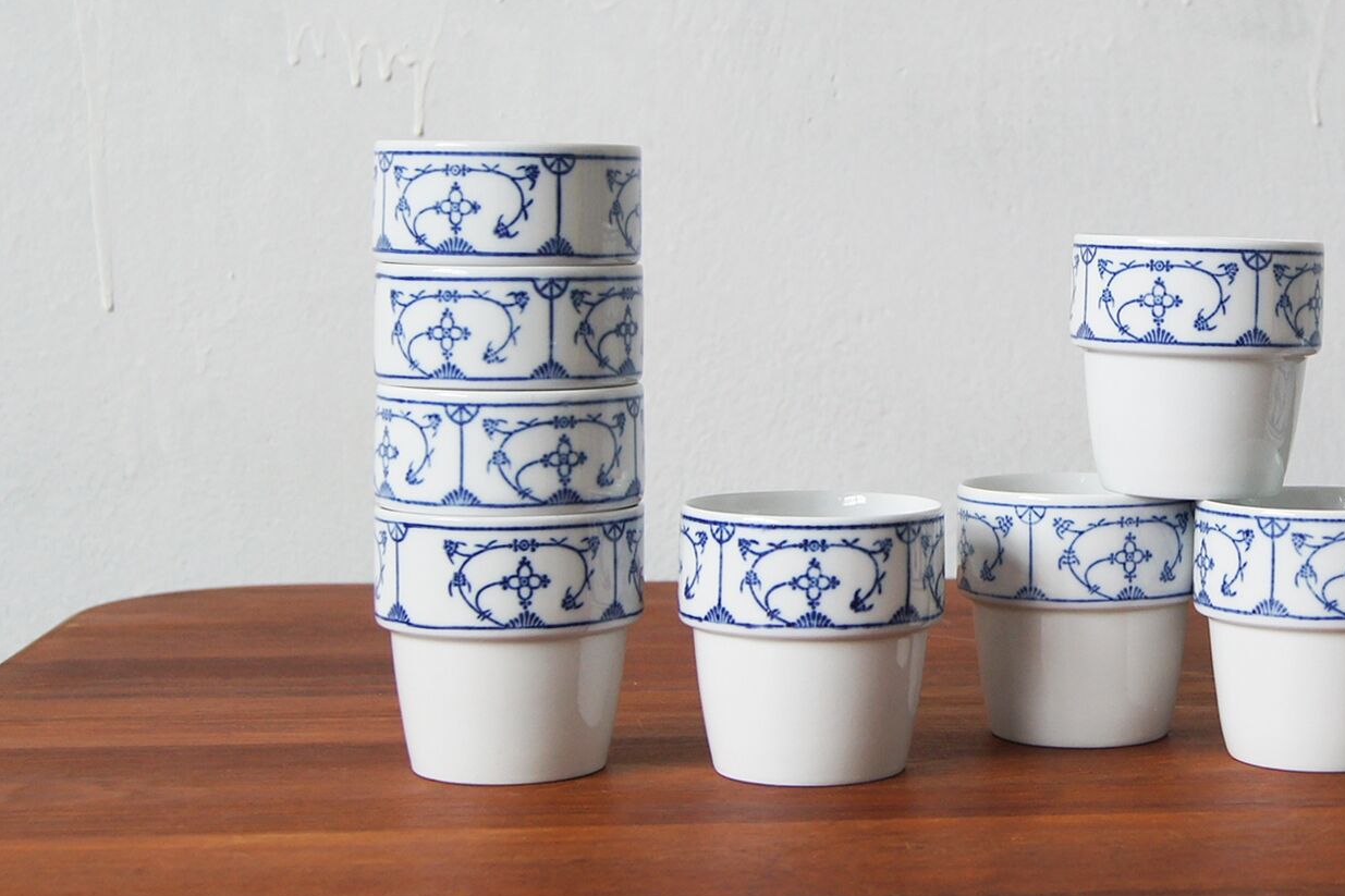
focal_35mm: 68
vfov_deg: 19.9
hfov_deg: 29.0
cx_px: 1071
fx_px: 2540
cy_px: 269
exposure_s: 1/15
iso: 400
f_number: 5.6
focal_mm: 28
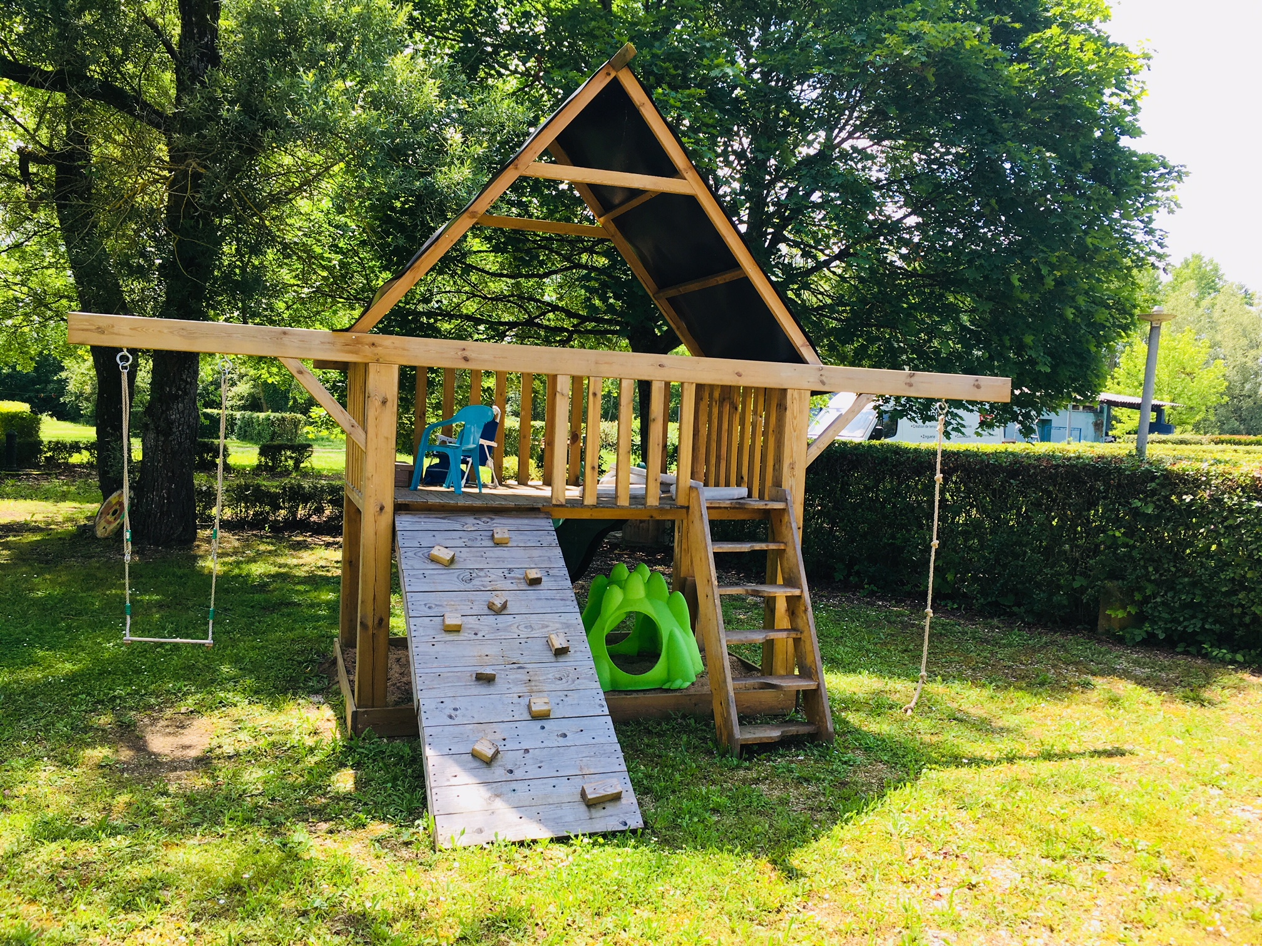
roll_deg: -4.4
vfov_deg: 48.2
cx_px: 631
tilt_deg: -4.4
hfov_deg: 61.7
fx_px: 1057
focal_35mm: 29
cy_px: 473
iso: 25
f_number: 2.2
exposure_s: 1/358
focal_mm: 4.15
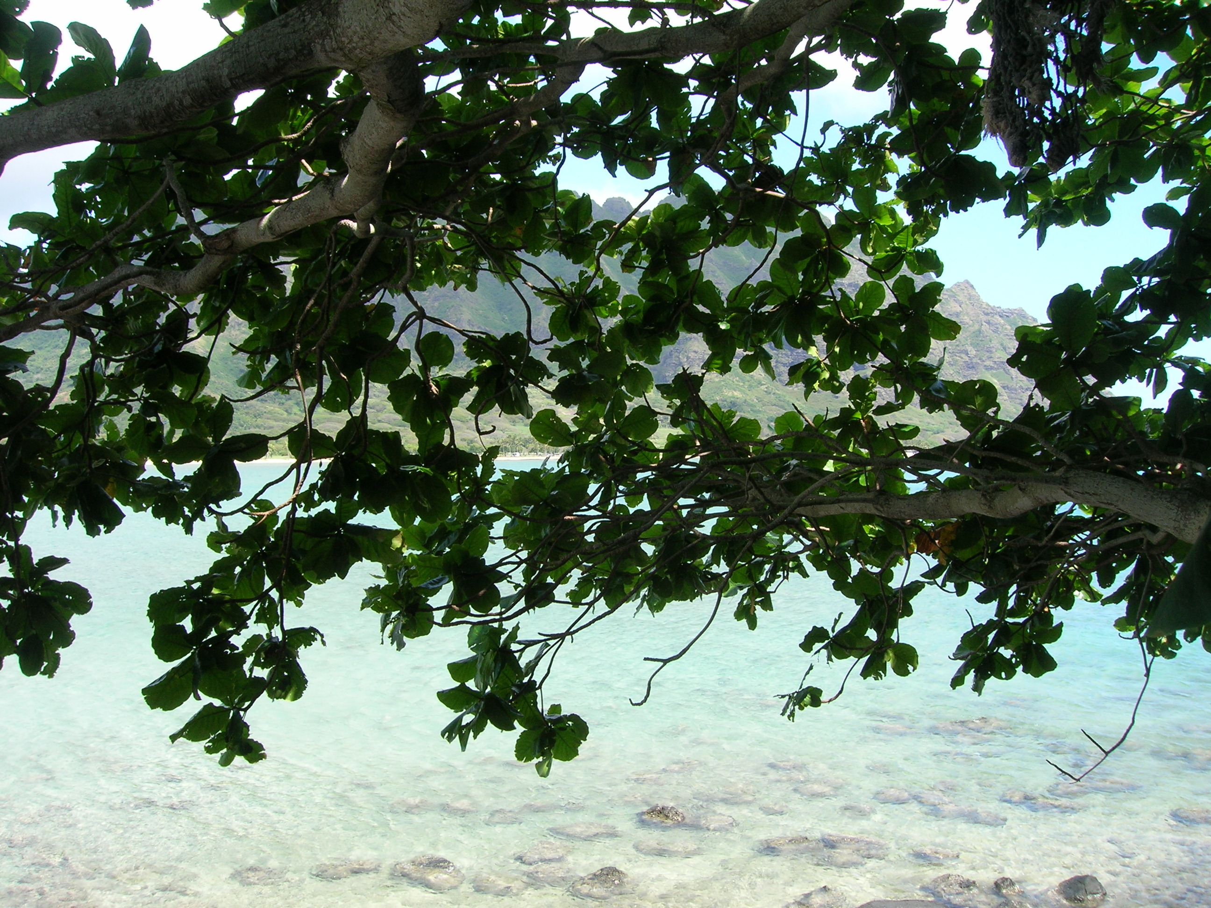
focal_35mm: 34
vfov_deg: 41.8
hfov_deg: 54.0
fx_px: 1189
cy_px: 454
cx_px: 606
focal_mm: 5.7
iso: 50
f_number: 4.9
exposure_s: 1/133
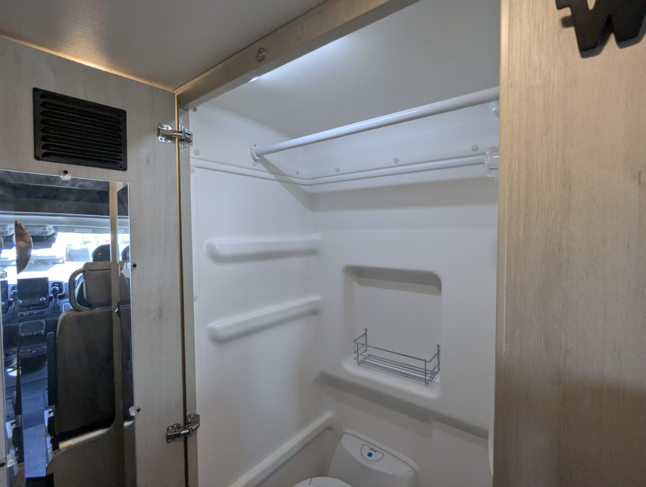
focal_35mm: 16
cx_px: 323
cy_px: 244
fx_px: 299
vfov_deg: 78.2
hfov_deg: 94.4
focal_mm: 2.35
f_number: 2.2
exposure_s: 1/210
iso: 180
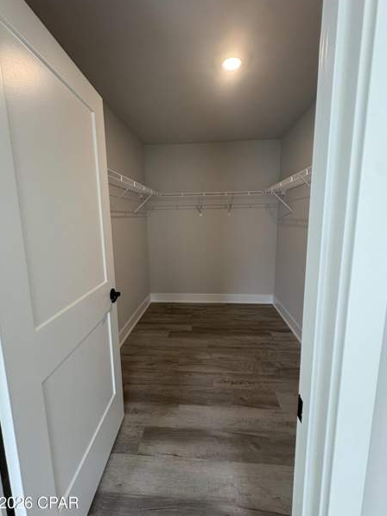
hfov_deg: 81.8
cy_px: 252
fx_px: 224
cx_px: 193
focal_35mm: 15
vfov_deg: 98.1
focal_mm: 2.22
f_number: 2.2
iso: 125
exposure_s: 1/60
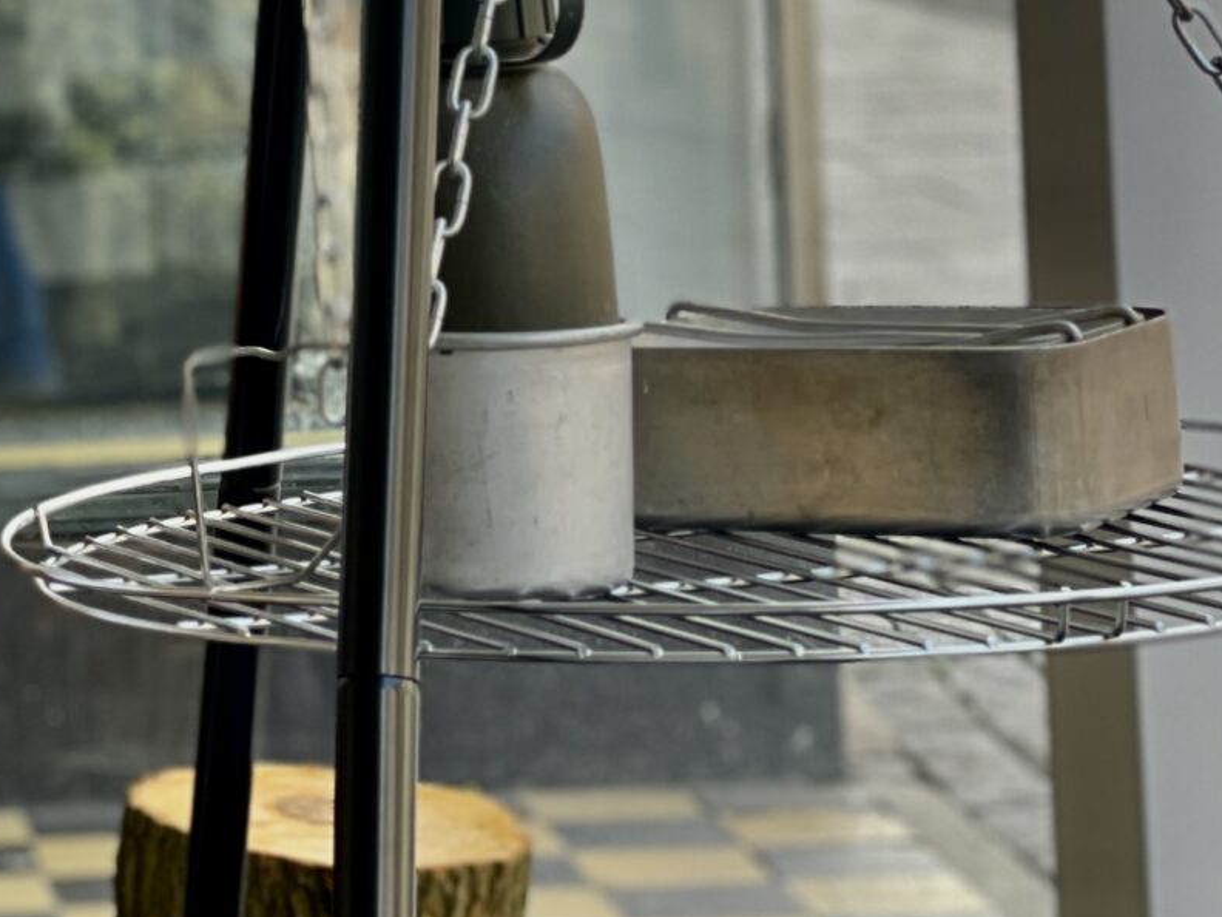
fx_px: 5931
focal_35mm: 168
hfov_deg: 11.6
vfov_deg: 8.7
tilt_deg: +0.3
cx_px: -147
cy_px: -161
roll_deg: +3.4
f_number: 2
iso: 25
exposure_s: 1/122
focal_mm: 6
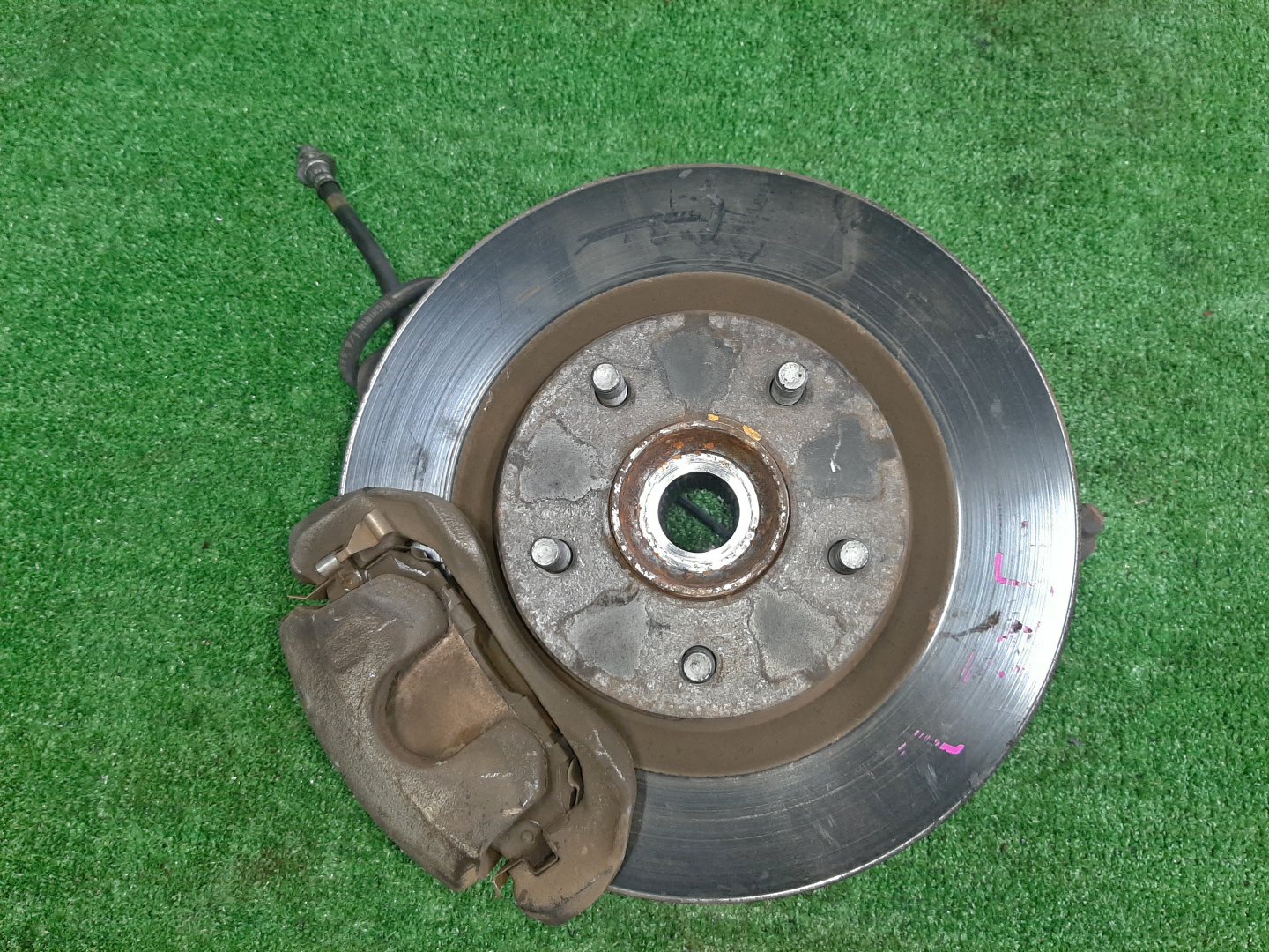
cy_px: 476
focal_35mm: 26
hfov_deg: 67.3
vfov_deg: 53.1
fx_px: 953
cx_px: 634
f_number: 1.7
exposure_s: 1/50
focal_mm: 3.93
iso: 140
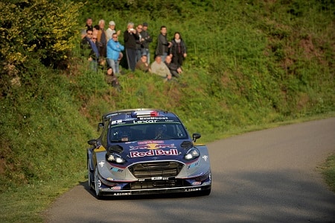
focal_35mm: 200
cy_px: 112
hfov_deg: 10.3
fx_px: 1859
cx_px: 168
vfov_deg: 6.9
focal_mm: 200
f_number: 2.8
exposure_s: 1/1250
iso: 100
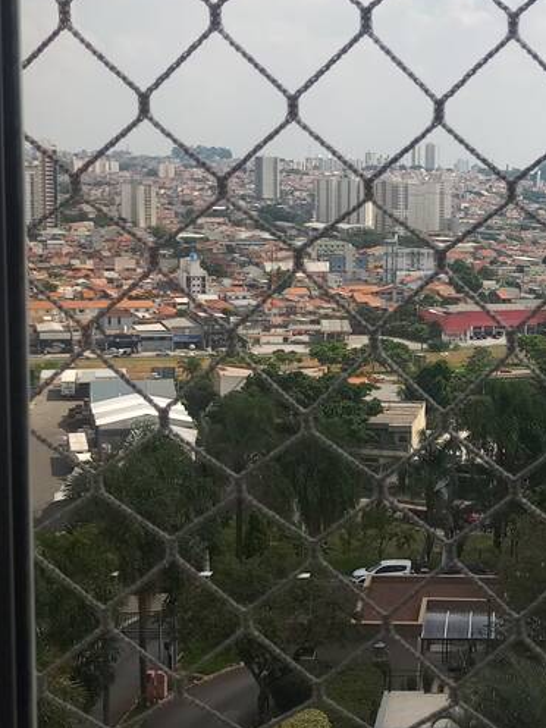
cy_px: 329
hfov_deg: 23.0
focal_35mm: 61
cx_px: 561
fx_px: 1283
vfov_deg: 31.7
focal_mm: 4.71
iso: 50
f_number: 1.8
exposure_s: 1/2288
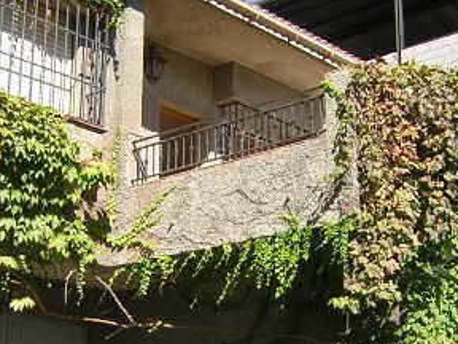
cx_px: 240
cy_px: 201
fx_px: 1058
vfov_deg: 18.4
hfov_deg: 24.4
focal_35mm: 80
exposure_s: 1/227
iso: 100
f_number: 5.2
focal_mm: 4.7
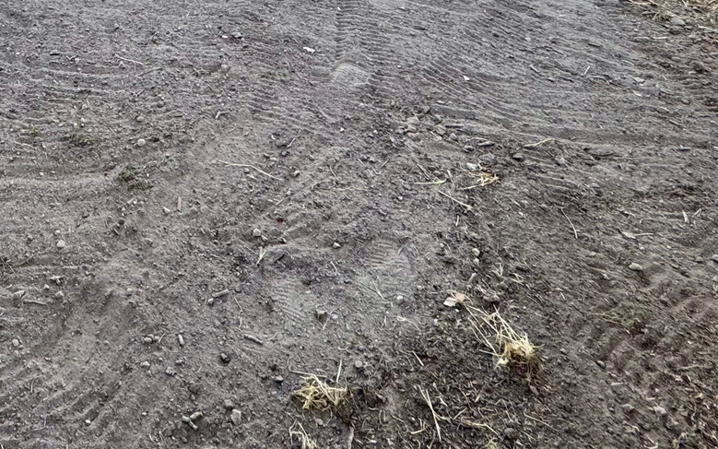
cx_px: 22
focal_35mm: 39
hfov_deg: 44.0
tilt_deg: -15.4
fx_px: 763
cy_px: -170
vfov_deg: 26.5
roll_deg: +1.3
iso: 80
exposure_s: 1/99
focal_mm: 2.22
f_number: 2.2
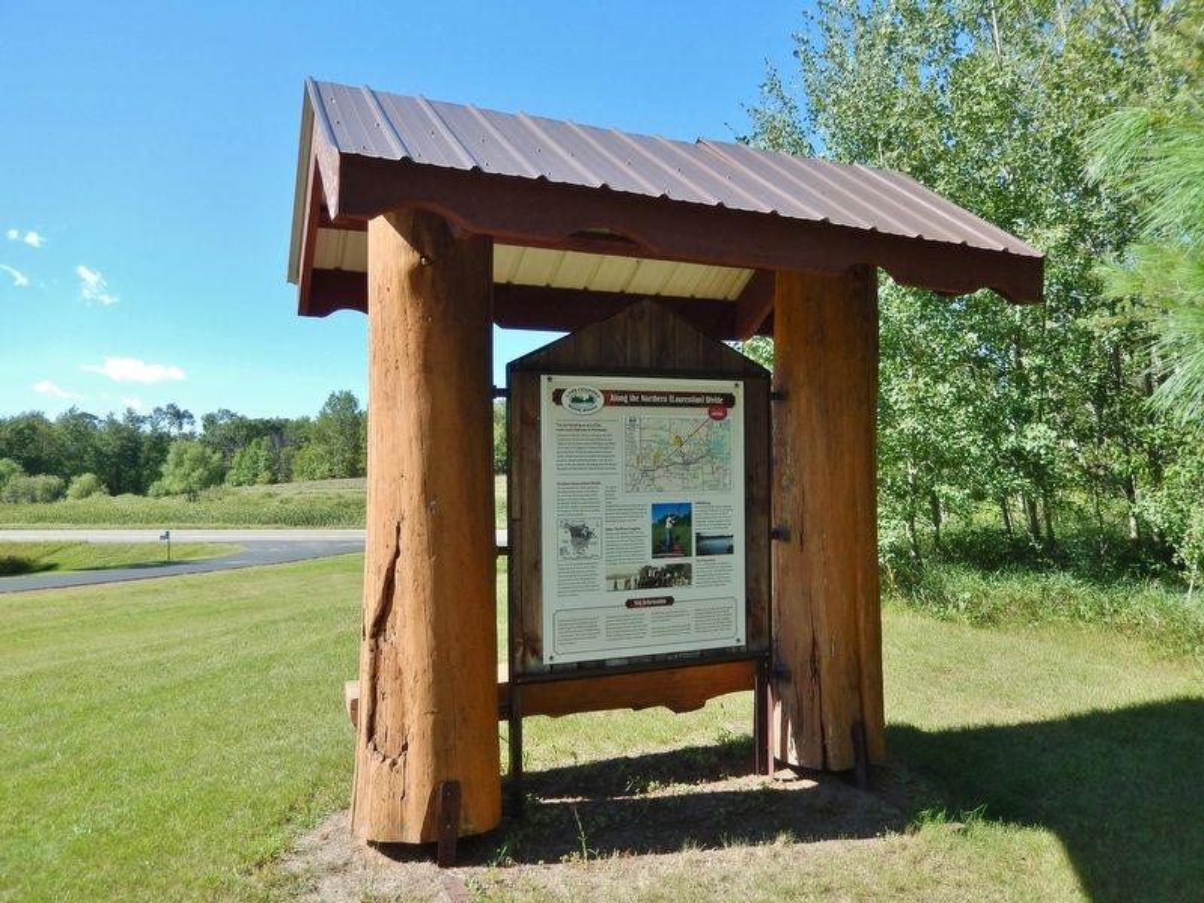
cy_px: 452
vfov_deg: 54.9
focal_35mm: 25
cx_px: 602
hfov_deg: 69.4
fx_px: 870
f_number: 3.4
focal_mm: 4.5
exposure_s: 1/640
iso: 125
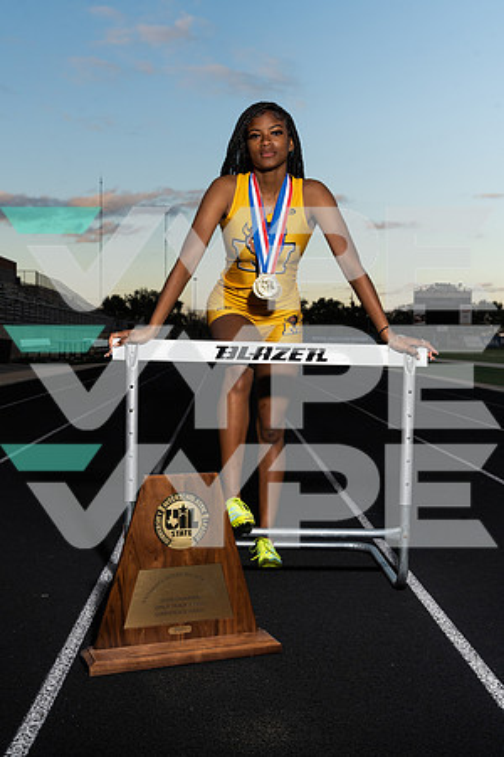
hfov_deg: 33.4
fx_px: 840
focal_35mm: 40
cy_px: 378
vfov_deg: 48.5
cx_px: 252
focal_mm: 40
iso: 250
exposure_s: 1/250
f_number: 8
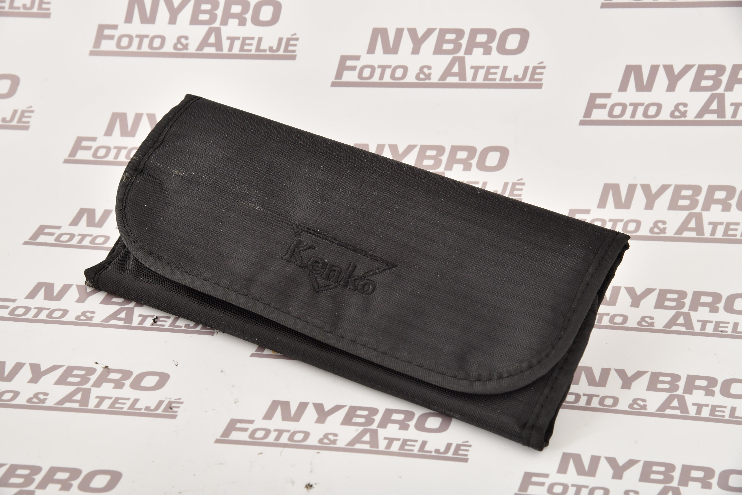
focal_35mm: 86
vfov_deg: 15.9
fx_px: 1772
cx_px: 371
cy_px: 248
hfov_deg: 23.6
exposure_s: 1/200
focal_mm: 86
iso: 1000
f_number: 11
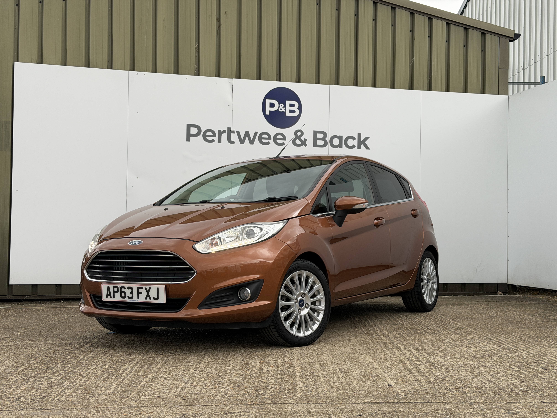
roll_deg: -1.0
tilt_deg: +1.5
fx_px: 772
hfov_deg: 39.7
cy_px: 209
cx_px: 278
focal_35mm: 48
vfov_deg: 30.3
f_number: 1.78
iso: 64
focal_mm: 6.76
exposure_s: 1/596
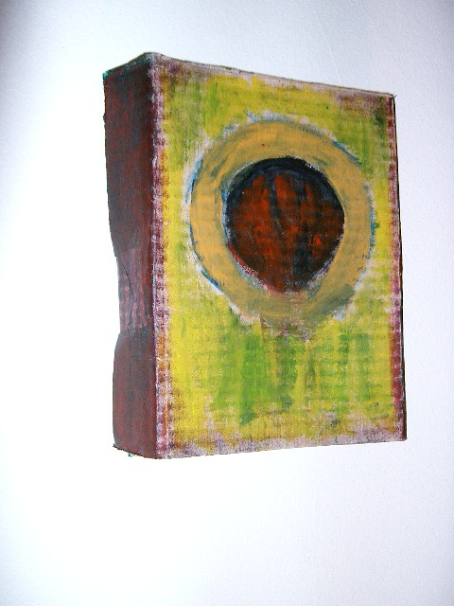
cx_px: 227
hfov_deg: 36.8
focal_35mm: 39
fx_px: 682
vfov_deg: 47.9
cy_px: 303
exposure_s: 1/50
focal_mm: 8
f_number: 2.8
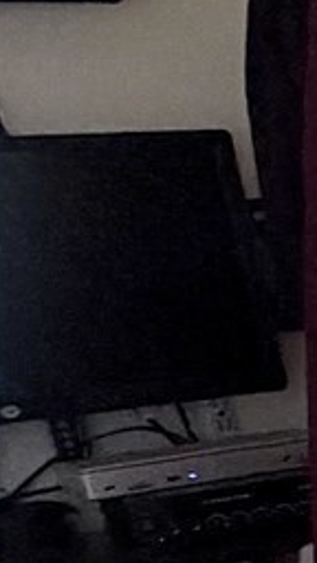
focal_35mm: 122
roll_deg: +0.7
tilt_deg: -14.9
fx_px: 1823
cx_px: 1735
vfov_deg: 17.2
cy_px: 552
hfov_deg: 5.7
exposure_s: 1/120
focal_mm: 2.22
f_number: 2.2
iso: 320
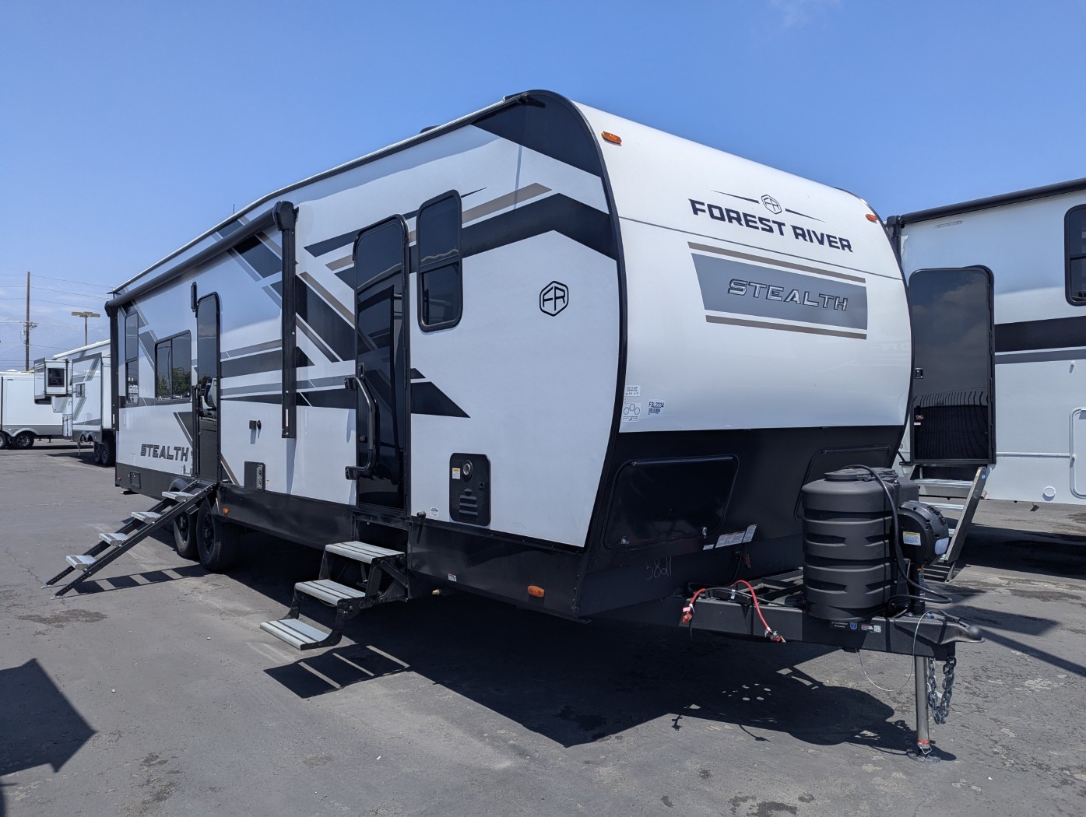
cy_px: 408
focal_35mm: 24
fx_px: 754
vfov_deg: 56.9
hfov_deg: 71.5
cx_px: 543
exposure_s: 1/3236
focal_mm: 6.81
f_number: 1.85
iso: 46
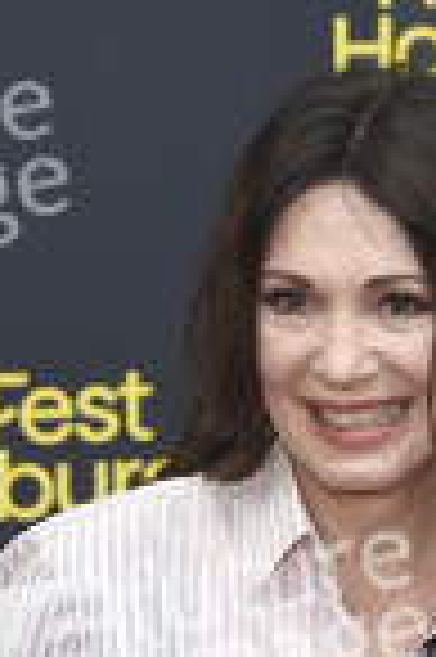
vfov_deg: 7.1
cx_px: 328
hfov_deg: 4.8
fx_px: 5244
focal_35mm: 288
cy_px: 864
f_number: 4
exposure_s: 1/500
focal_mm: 70
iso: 400
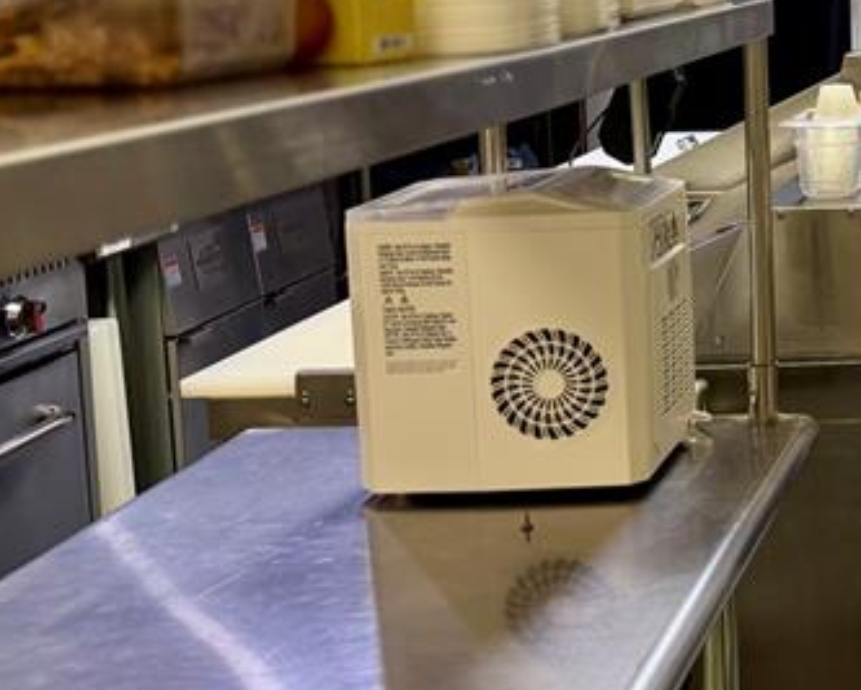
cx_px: 1213
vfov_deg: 21.0
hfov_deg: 22.6
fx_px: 1836
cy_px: 109
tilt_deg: -5.9
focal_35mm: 72
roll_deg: +0.8
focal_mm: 6.76
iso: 160
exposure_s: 1/60
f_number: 1.78
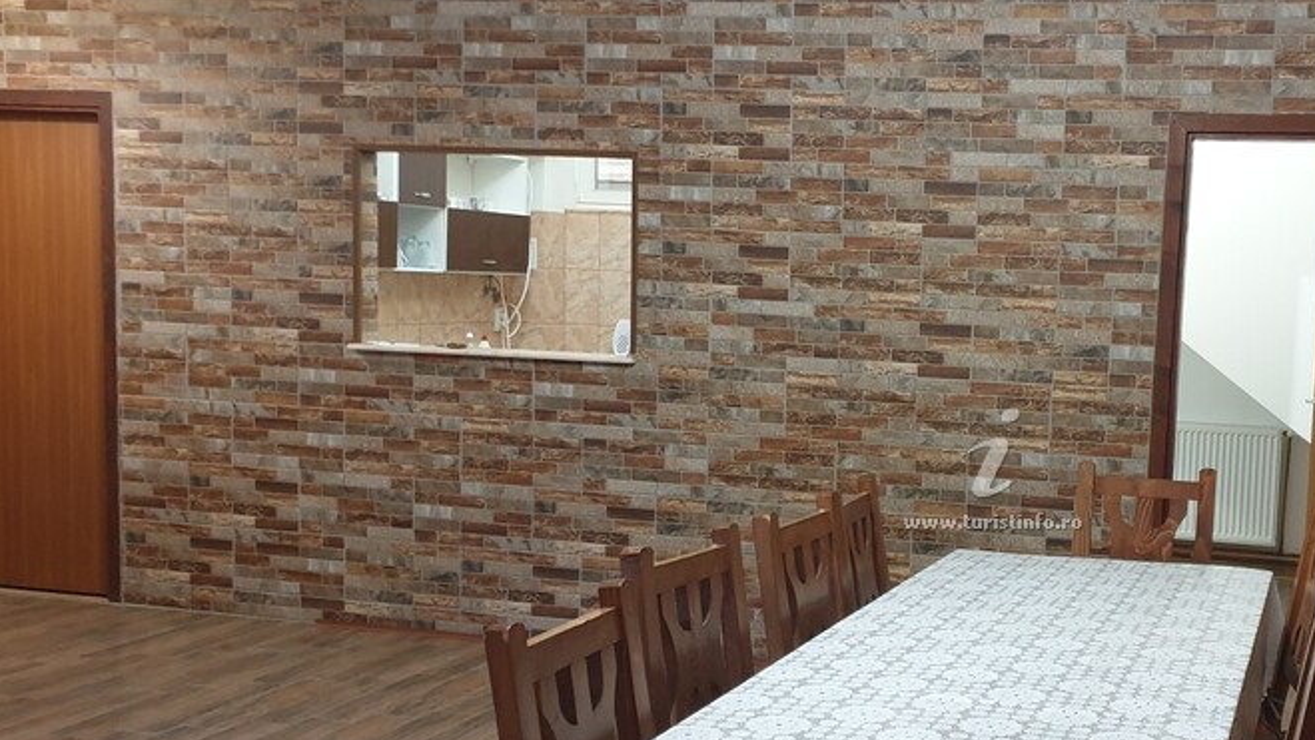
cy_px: 461
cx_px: 988
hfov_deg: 44.8
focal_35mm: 44
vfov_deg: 27.0
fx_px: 1535
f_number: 1.5
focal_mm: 4.3
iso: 250
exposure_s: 1/17
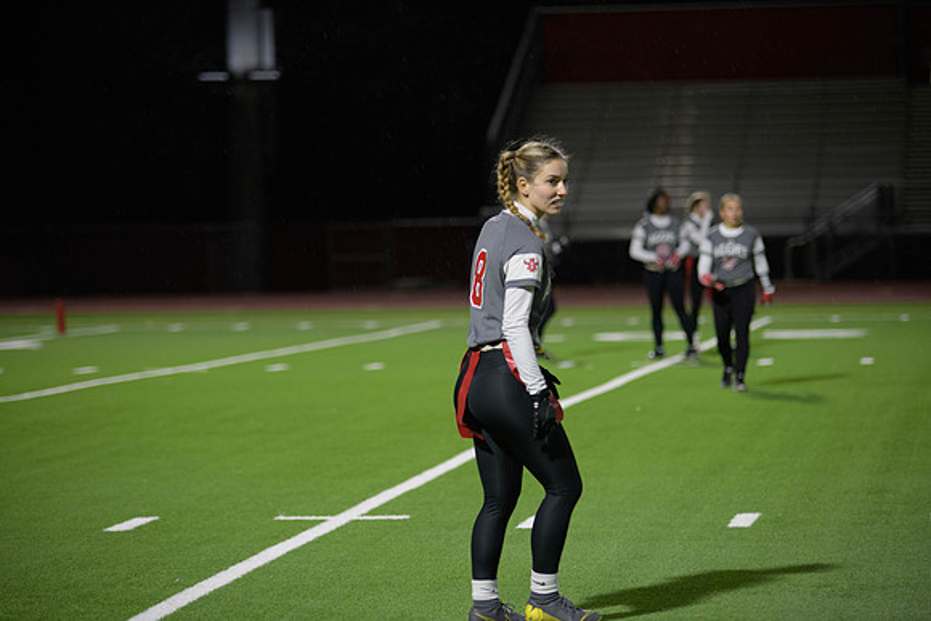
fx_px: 3492
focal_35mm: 135
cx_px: 466
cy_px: 310
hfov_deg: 15.2
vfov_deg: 10.2
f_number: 2.8
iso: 800
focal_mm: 135
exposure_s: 1/200
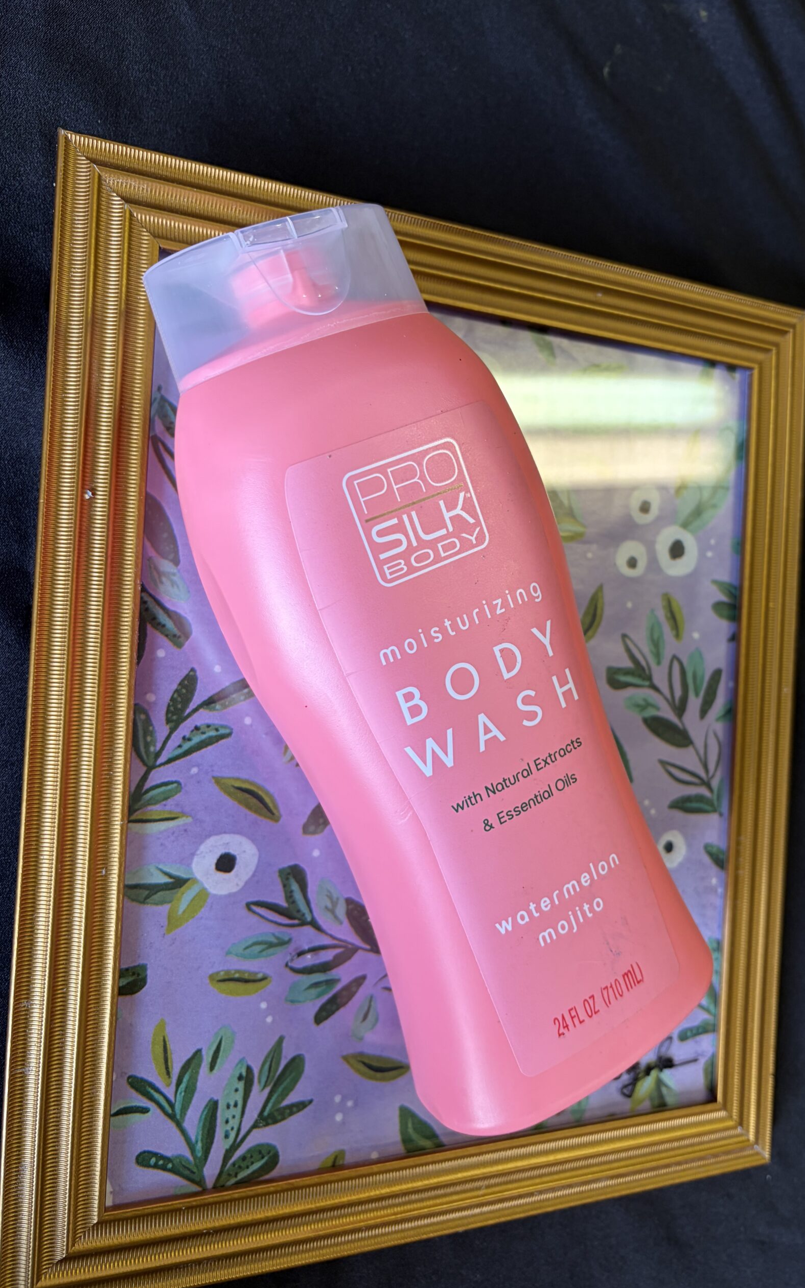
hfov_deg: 44.4
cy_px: 644
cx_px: 466
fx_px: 983
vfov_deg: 66.5
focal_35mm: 28
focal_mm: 5.96
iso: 100
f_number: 1.6
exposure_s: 1/120
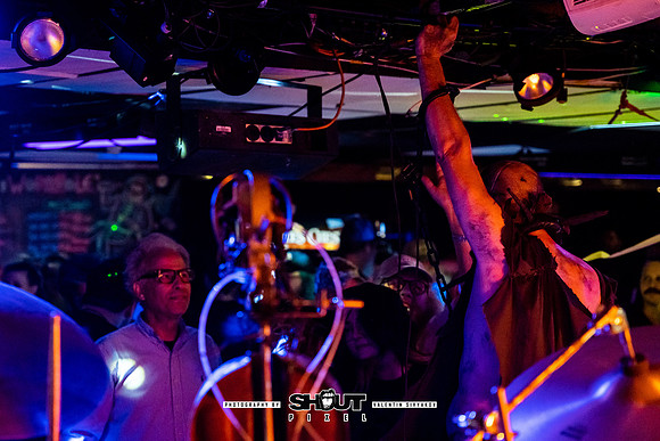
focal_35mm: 85
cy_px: 224
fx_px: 1550
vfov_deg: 16.2
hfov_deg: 24.0
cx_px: 274
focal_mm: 70
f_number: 2.8
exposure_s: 1/200
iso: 3200
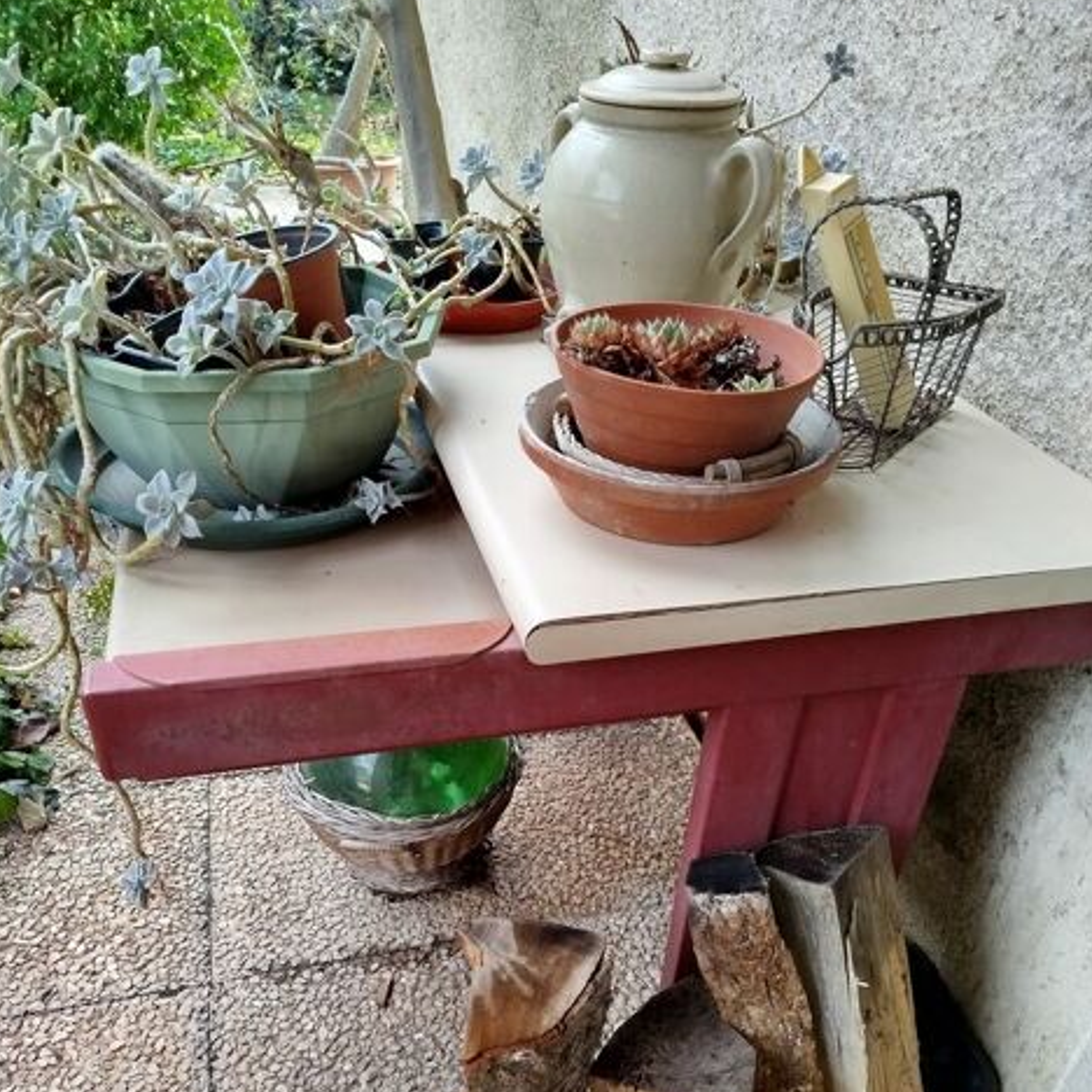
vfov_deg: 54.7
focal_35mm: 29
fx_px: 1035
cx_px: 544
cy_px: 709
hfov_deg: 55.6
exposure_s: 1/100
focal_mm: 5.31
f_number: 1.7
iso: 80
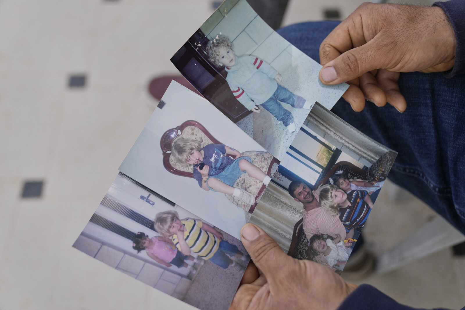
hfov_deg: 48.5
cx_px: 232
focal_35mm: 40
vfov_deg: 33.4
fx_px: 517
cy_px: 155
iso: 100
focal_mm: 40
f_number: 2.8
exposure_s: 1/500
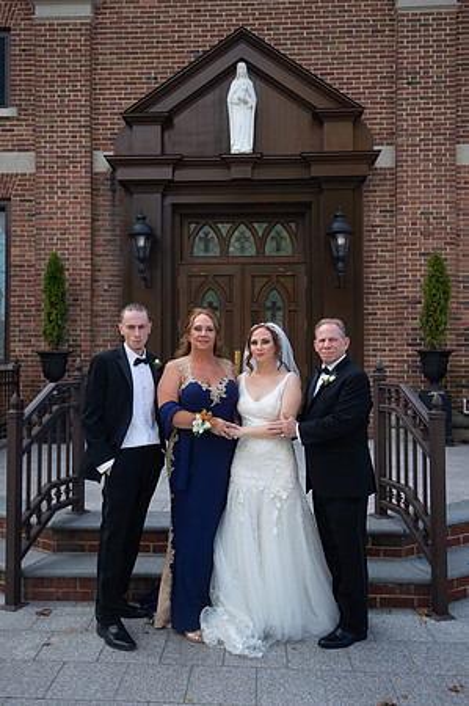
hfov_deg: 42.2
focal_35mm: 31
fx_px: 607
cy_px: 353
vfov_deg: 60.3
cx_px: 234
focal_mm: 31
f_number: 4
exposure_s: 1/1250
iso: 400
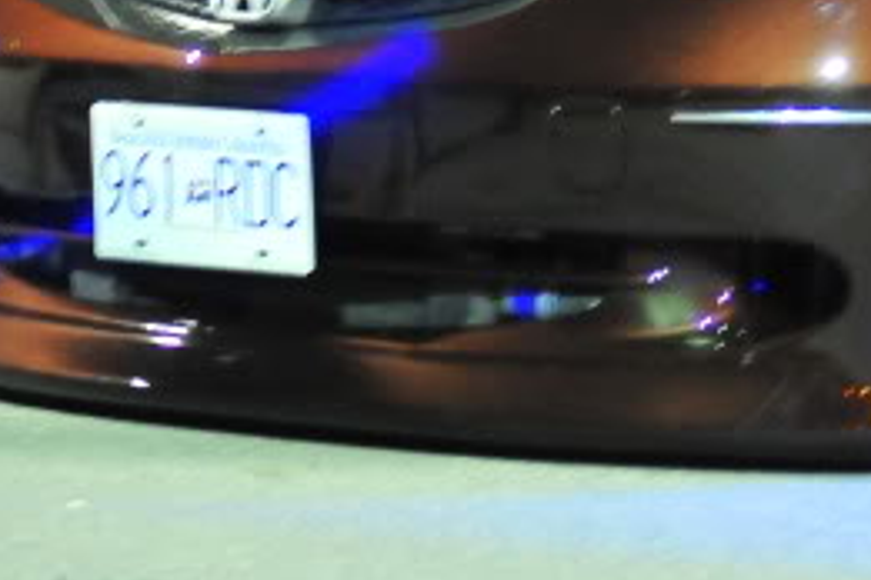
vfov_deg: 4.8
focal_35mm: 282
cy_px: -277
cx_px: 1055
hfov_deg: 7.2
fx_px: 6822
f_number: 2.8
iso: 1600
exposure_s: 1/3
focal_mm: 48
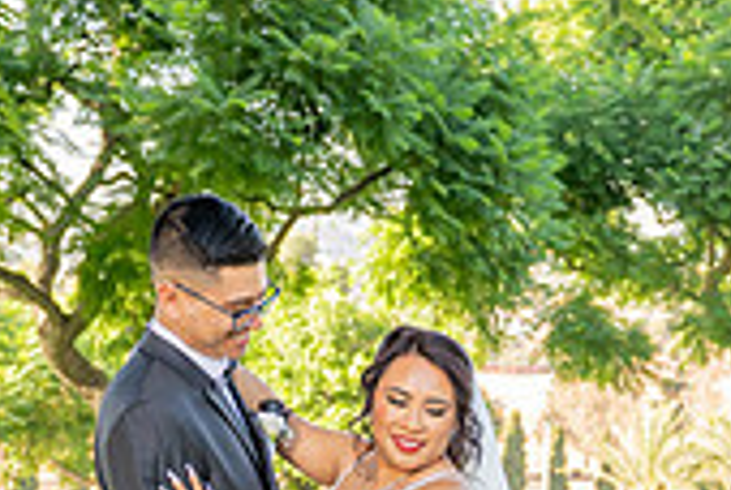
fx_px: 1871
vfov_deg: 14.1
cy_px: 690
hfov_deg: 21.9
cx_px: 572
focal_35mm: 92
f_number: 3.5
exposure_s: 1/200
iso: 200
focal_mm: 27
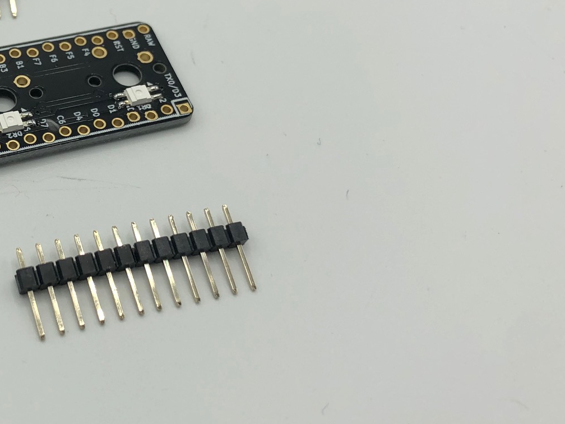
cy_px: 117
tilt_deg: -52.1
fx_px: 914
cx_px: 48
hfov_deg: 32.5
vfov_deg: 25.8
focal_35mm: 56
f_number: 1.8
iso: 20
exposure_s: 1/1000
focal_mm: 4
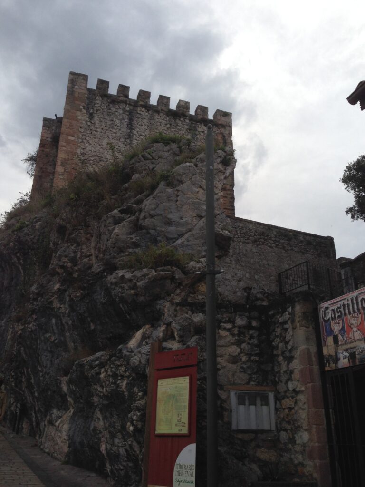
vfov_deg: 55.4
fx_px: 464
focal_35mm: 33
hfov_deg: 42.9
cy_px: 244
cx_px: 182
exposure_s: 1/222
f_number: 2.4
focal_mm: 4.12
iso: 50
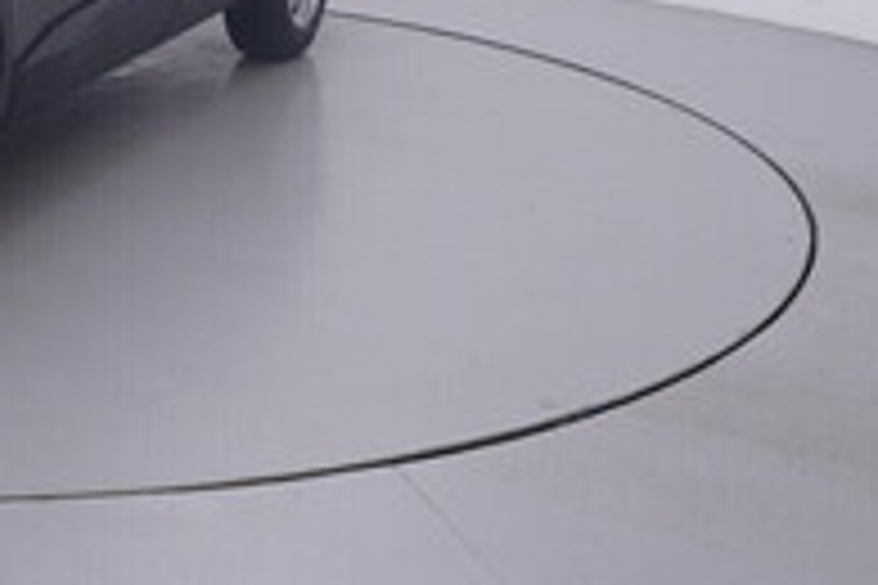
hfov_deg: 27.8
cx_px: -173
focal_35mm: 63
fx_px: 1546
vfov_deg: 21.3
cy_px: 151
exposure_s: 1/80
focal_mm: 15
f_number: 5
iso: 200
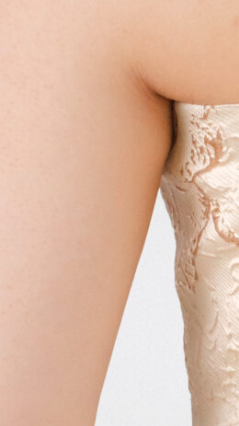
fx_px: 3463
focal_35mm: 307
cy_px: 495
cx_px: 557
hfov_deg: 3.9
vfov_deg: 7.0
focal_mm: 53
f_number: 8
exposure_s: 1/125
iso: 1250
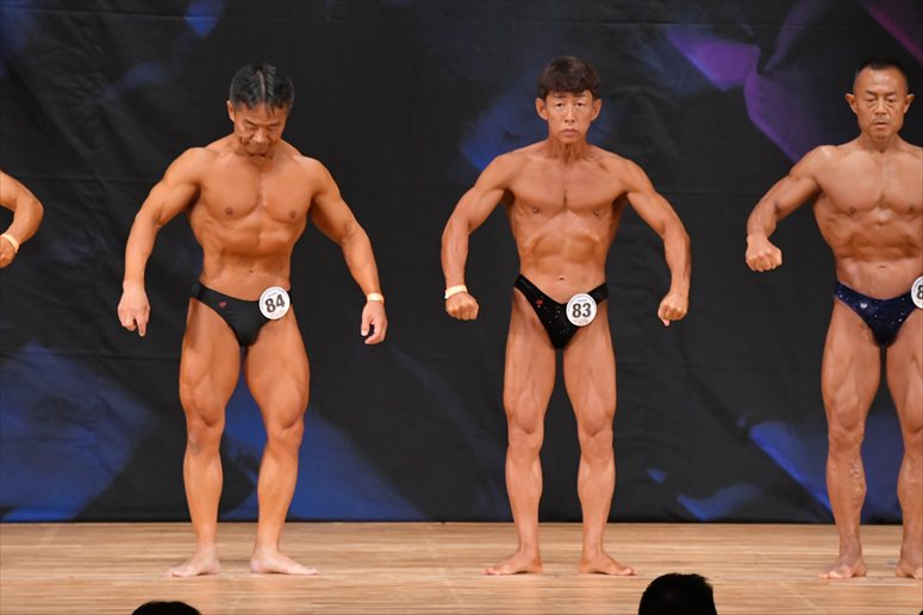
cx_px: 462
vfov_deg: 4.6
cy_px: 308
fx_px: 7688
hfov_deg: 6.9
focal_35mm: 300
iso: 5000
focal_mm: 200
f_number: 5.6
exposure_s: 1/400
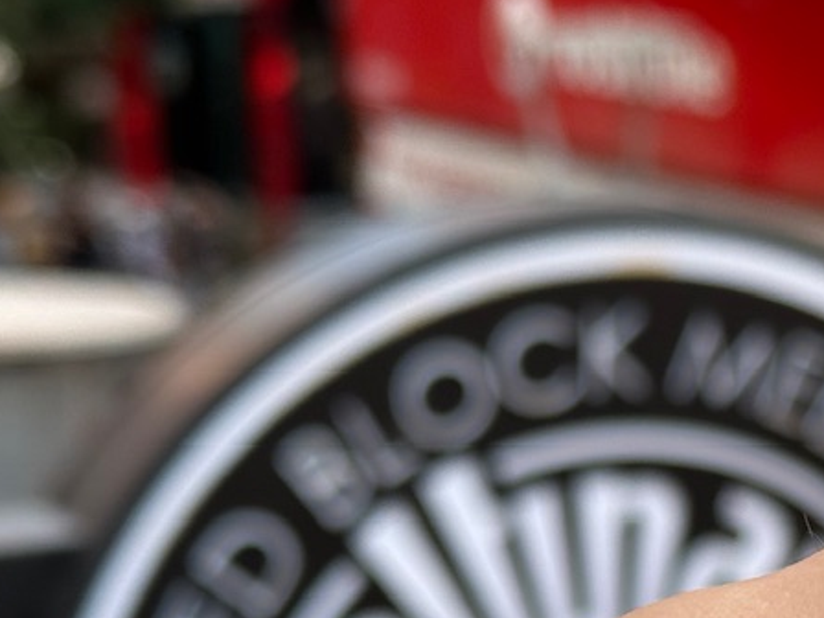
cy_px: 813
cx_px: 929
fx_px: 3261
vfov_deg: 10.6
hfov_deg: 14.1
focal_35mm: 137
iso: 64
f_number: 1.78
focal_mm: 6.86
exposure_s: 1/651
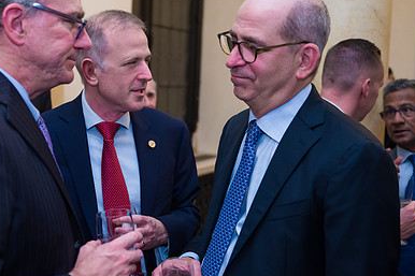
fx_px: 657
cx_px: 123
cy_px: 131
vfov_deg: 23.8
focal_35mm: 57
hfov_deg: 34.6
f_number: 3.2
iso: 1600
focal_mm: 36
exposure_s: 1/200
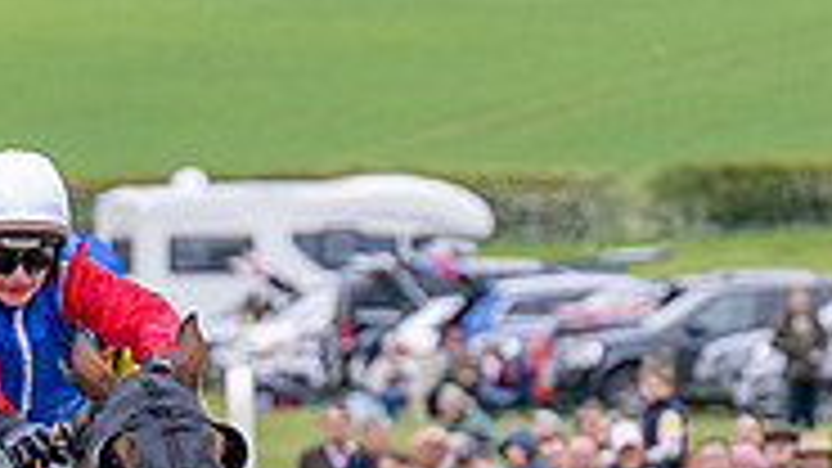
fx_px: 20492
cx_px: 63
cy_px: 577
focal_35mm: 929
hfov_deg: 2.3
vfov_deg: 1.3
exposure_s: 1/1600
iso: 200
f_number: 2.8
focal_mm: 101
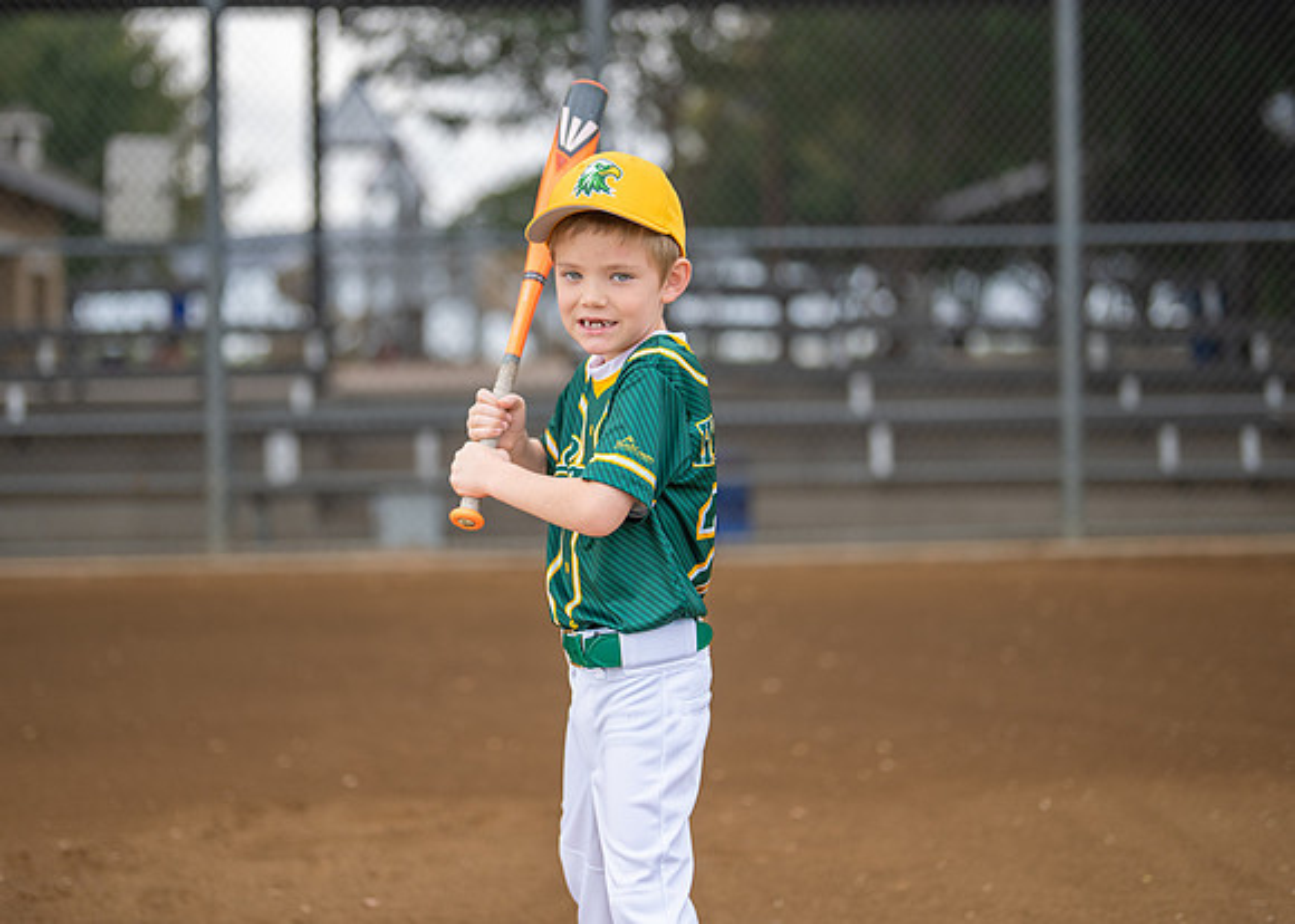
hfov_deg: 31.6
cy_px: 398
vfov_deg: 22.8
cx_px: 611
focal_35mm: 62
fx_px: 2287
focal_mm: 50
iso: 200
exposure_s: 1/3200
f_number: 1.2
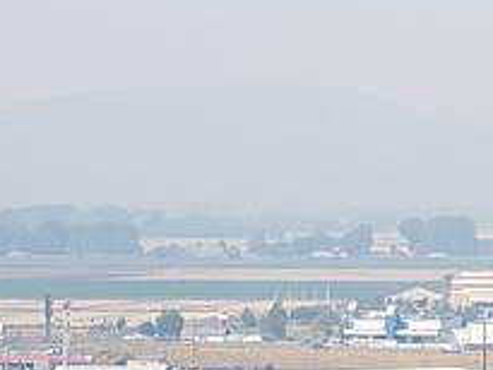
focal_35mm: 544
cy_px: 134
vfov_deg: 2.7
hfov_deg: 3.6
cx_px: 248
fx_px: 7752
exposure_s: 1/100
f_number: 11
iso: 100
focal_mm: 200
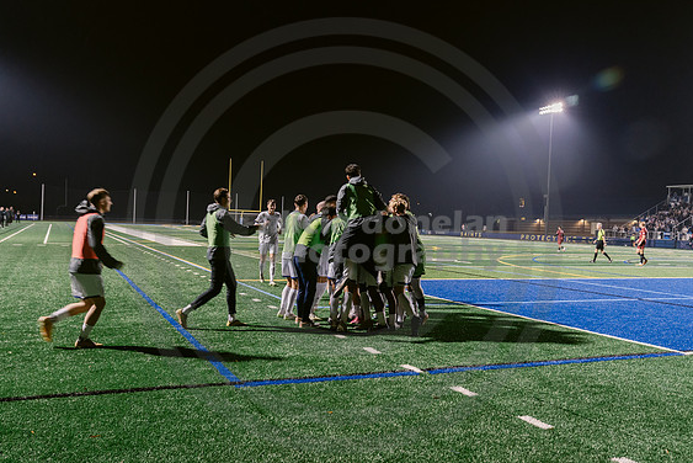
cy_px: 236
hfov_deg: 55.8
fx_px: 655
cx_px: 345
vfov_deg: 38.9
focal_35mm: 34
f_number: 4.5
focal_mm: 33
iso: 2500
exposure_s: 1/80
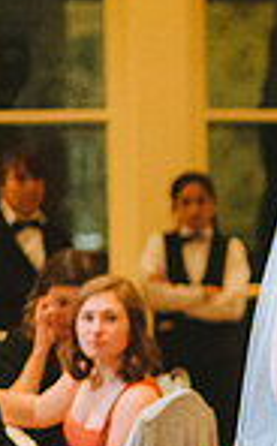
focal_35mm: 364
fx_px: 4414
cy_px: 430
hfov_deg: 3.5
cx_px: 790
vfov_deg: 5.8
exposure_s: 1/160
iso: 2000
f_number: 2.2
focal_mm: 85
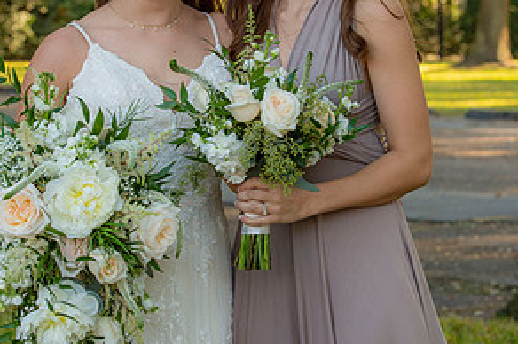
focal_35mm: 149
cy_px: 133
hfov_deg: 13.8
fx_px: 2142
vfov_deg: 9.2
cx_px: 250
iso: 1250
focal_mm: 75
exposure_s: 1/400
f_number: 6.3
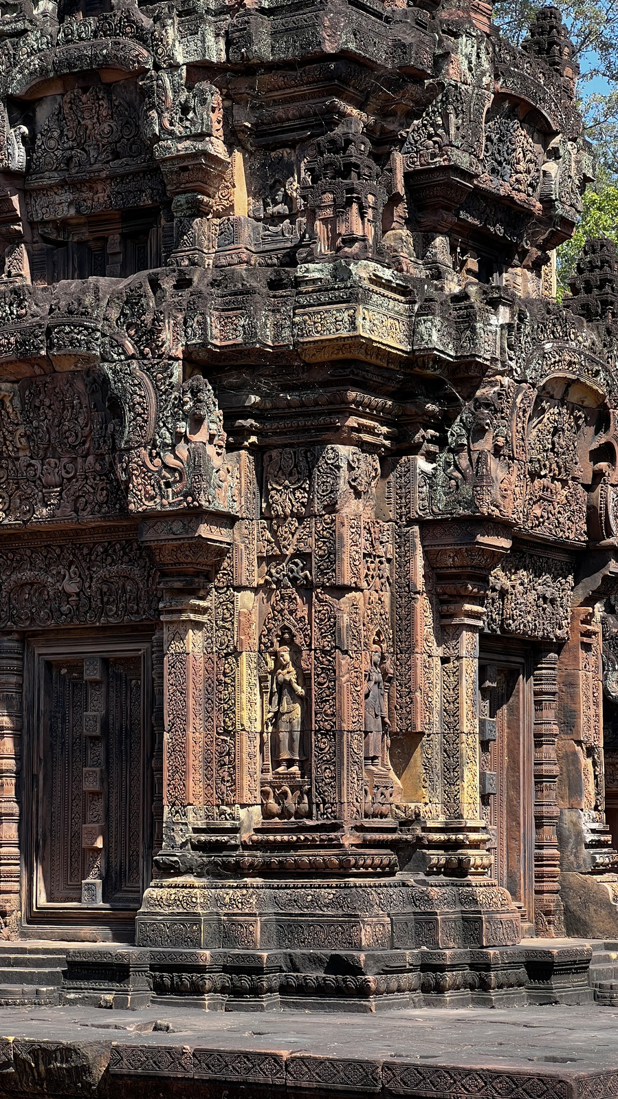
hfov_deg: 14.4
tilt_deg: +7.3
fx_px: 2447
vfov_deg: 25.3
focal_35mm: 84
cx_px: 259
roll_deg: +0.0
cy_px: 550
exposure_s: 1/130
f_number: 2.8
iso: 32
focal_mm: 9
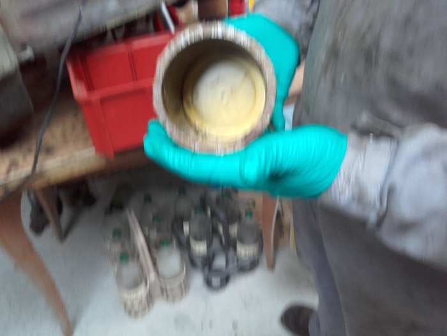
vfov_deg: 45.4
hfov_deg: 58.4
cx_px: 224
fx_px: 400
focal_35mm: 31
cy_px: 168
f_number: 2.2
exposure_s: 1/33
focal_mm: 3.31
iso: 100
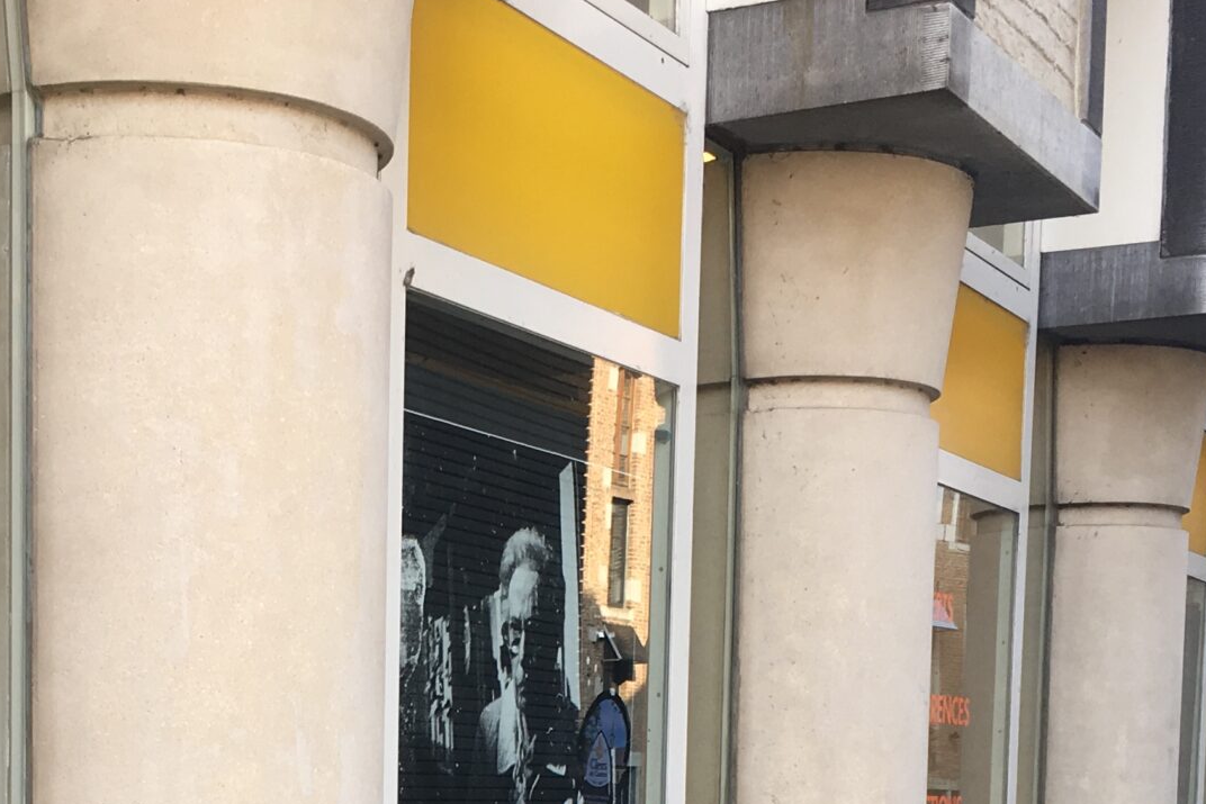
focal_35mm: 72
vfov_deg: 17.9
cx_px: 318
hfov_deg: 27.7
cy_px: 999
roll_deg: -1.0
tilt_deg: -4.8
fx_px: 2412
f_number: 2.2
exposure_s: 1/102
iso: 25
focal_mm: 4.15
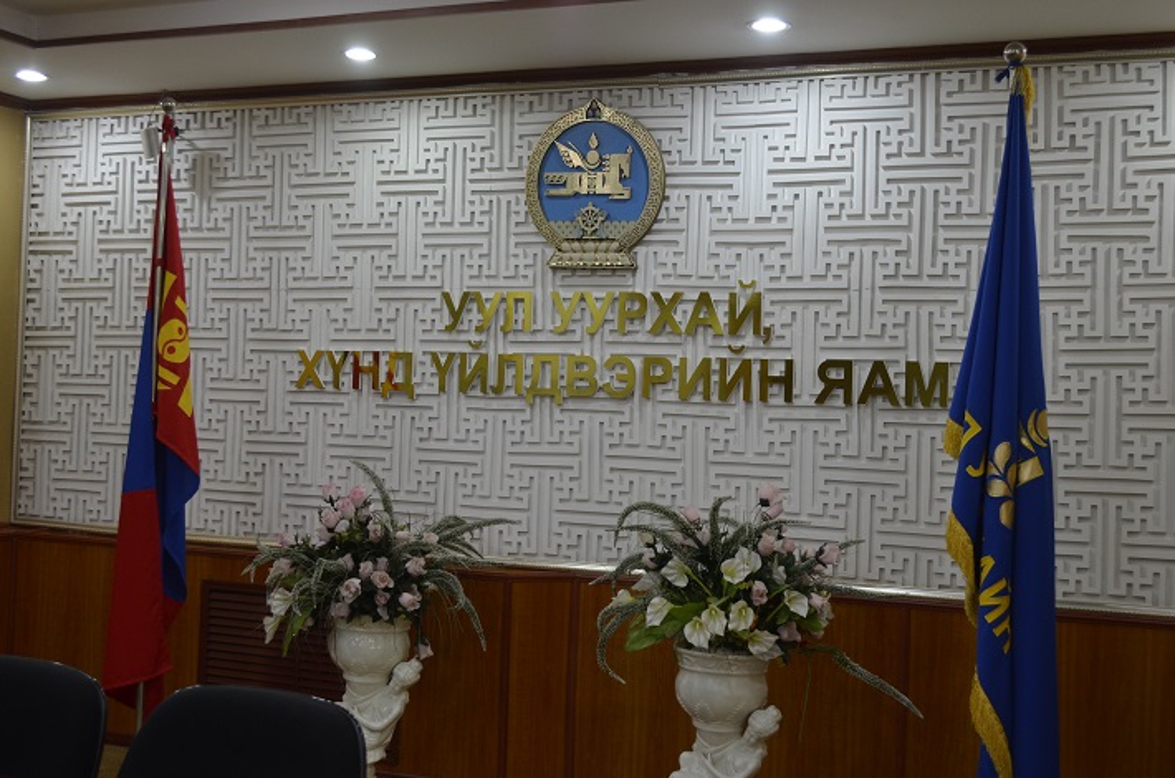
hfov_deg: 43.7
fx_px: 1465
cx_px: 588
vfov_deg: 29.7
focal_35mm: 45
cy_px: 389
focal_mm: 30
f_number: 4.5
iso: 800
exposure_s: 1/60
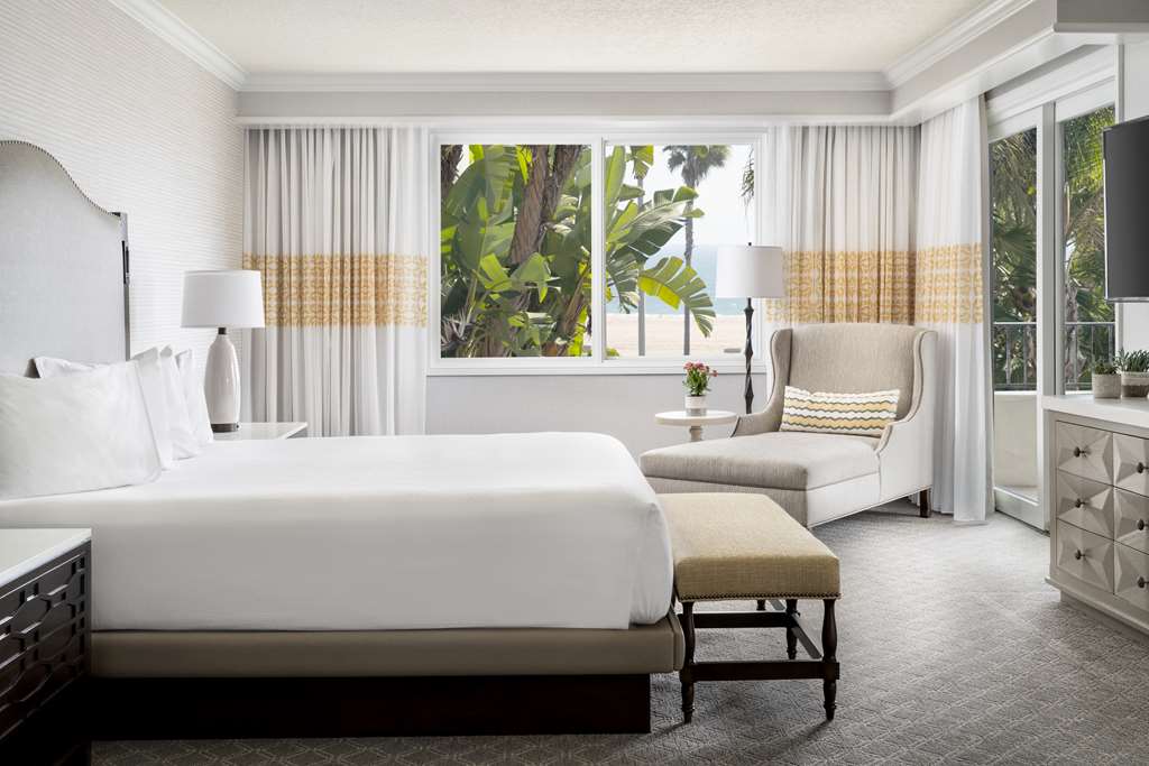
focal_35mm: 40
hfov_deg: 48.5
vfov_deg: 33.4
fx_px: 1277
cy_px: 383
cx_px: 574
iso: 100
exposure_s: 2
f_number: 11
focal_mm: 40
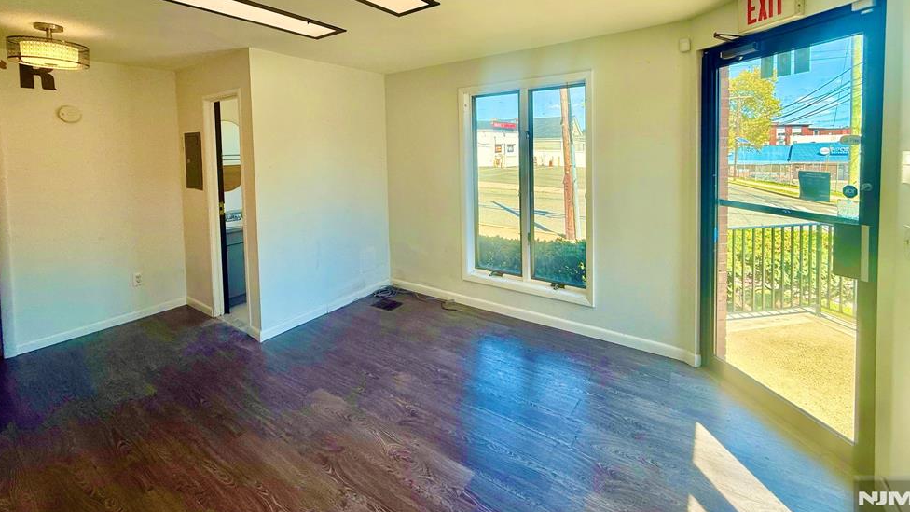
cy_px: 162
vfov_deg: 65.0
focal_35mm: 16
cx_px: 471
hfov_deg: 99.3
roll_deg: +1.9
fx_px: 386
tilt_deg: -2.2
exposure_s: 1/318
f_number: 2.2
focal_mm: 2.22
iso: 64
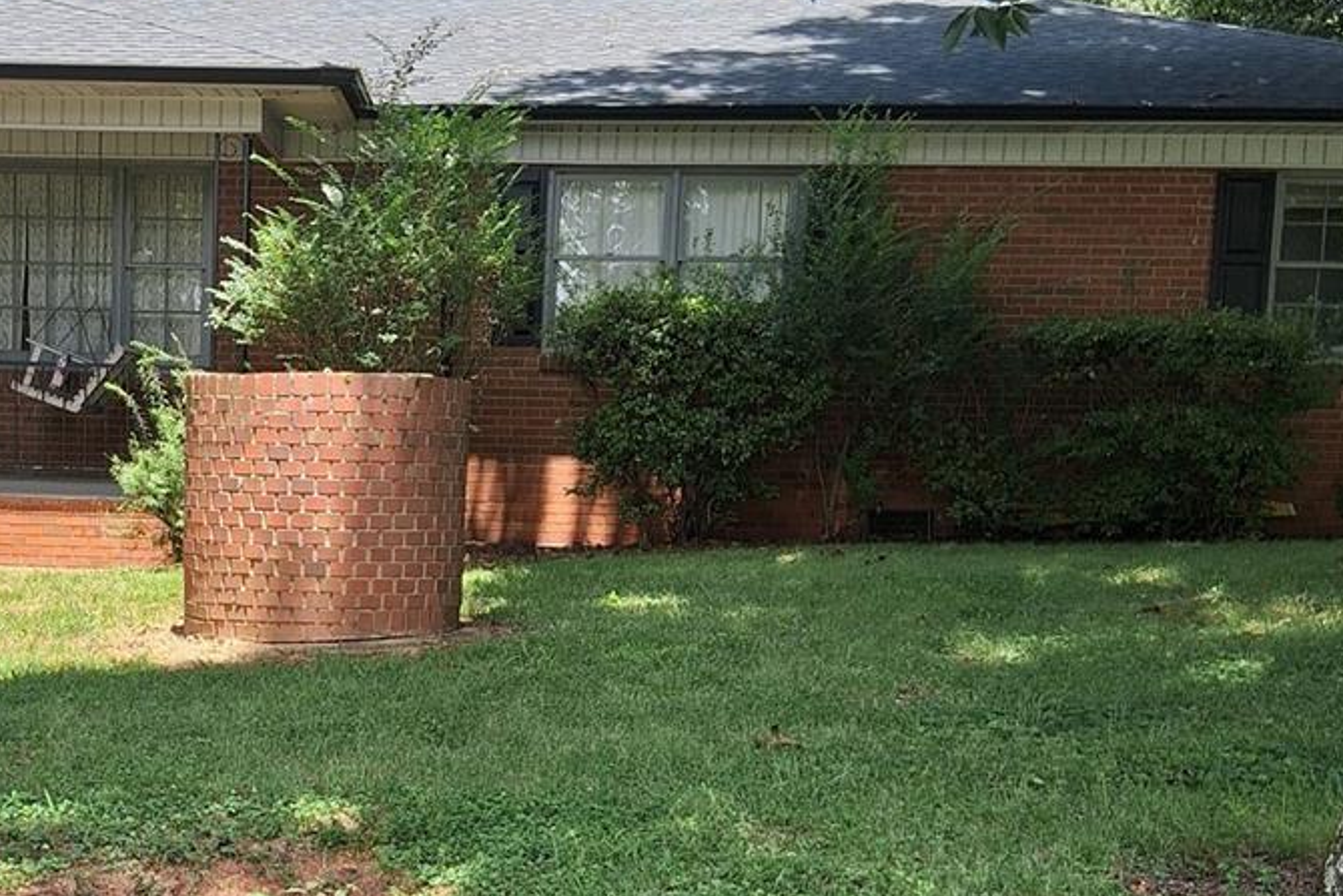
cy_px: 774
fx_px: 2313
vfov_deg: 21.5
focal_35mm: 62
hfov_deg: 31.5
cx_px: 267
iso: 25
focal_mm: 3.98
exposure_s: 1/174
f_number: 1.8
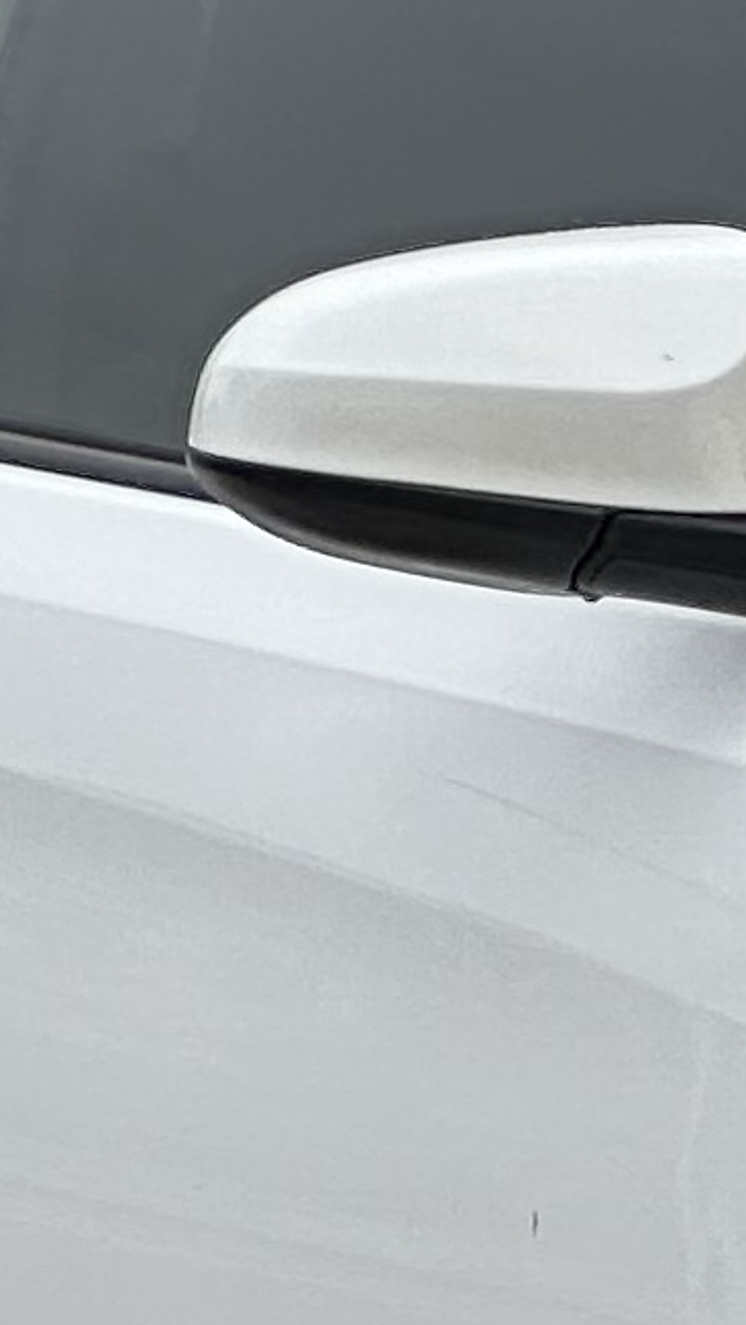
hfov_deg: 2.3
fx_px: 18272
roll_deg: +1.0
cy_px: 459
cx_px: 2077
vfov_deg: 4.2
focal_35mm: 520
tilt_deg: -0.3
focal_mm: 9
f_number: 2.8
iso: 32
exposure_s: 1/256
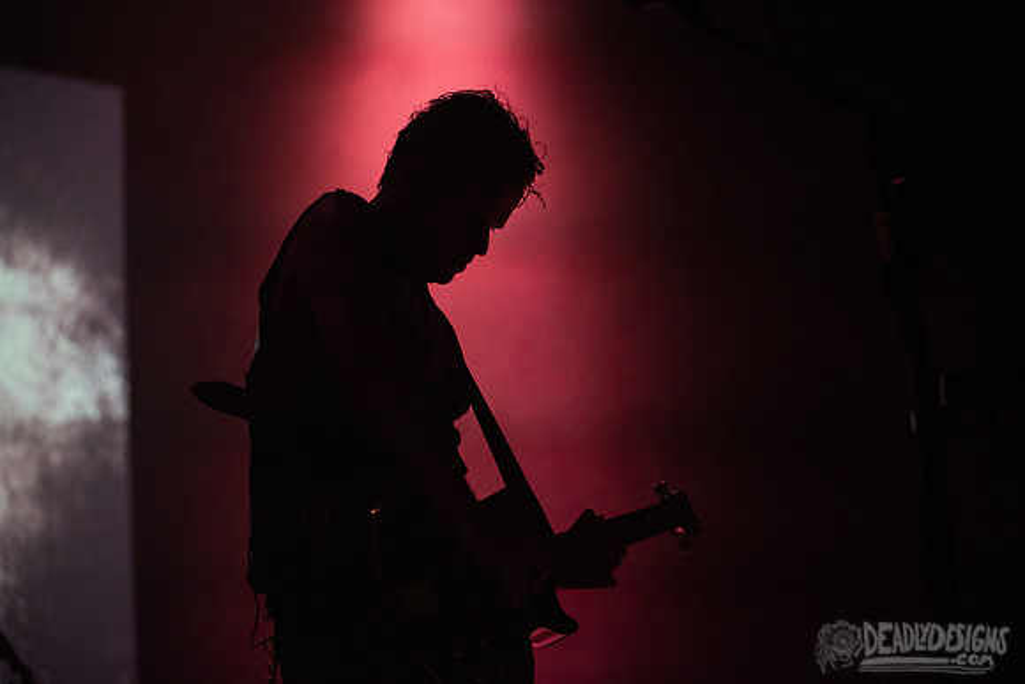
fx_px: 3133
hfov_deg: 18.6
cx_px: 512
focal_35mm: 110
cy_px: 342
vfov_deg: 12.5
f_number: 3.2
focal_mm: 110
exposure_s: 1/250
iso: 3200
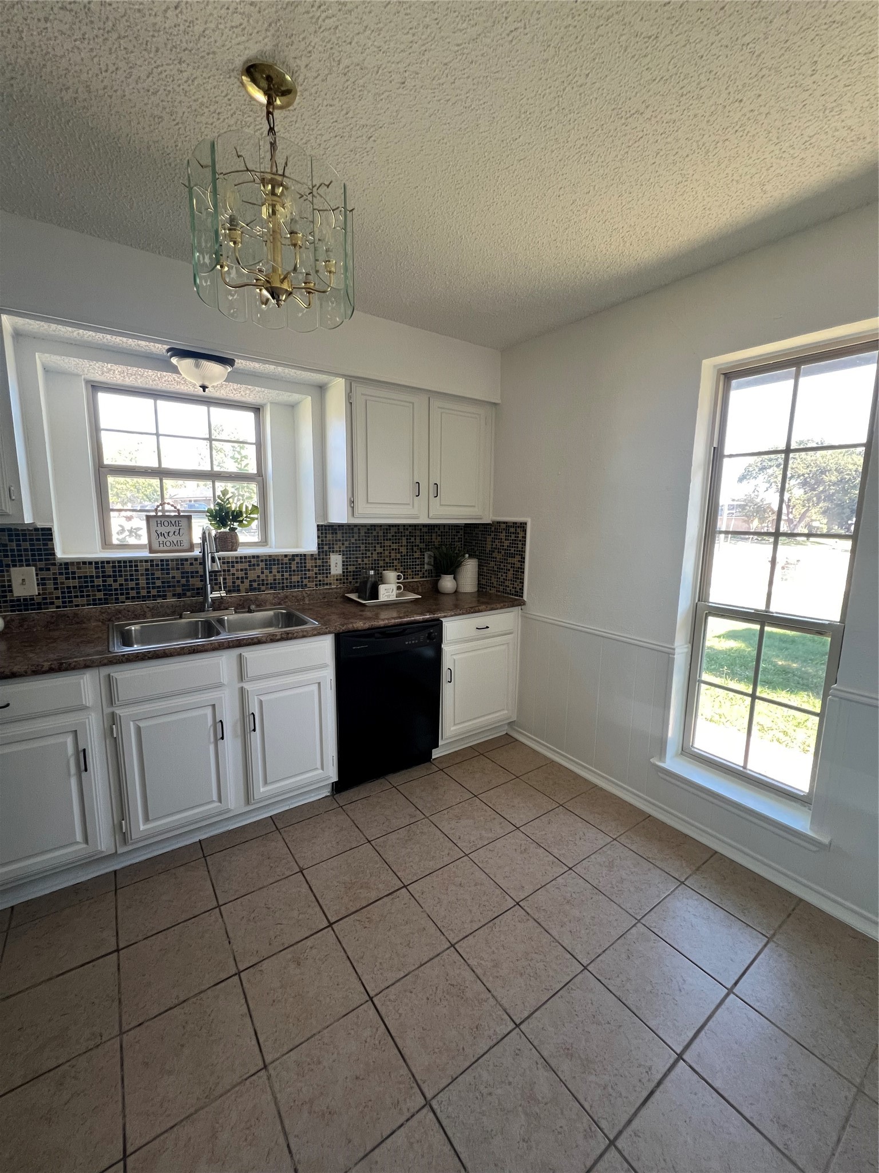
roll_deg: -0.3
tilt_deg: -8.4
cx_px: 440
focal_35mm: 13
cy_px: 586
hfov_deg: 89.9
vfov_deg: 106.2
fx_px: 440
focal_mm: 1.57
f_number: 1.8
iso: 200
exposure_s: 1/99
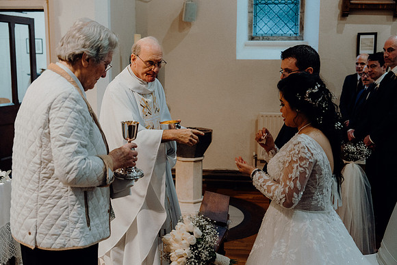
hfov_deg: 44.5
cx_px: 198
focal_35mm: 44
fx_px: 485
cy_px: 132
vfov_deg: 30.5
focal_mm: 44
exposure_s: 1/160
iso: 2000
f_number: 3.5
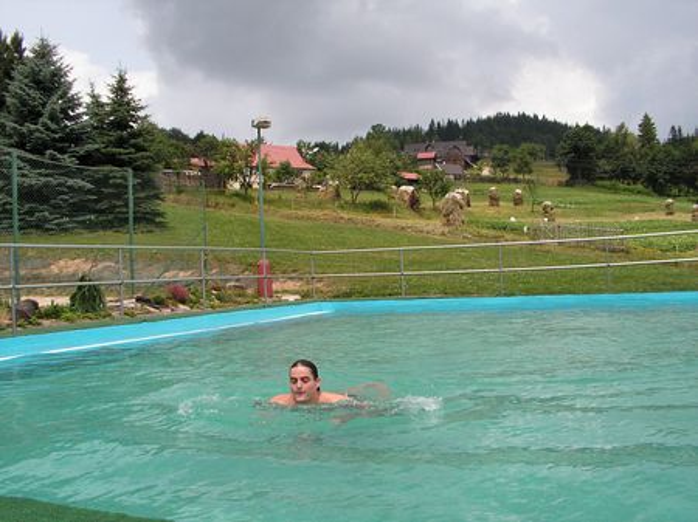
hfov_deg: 51.4
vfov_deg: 39.6
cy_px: 261
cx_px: 349
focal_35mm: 36
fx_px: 726
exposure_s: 1/200
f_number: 8
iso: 100
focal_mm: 6
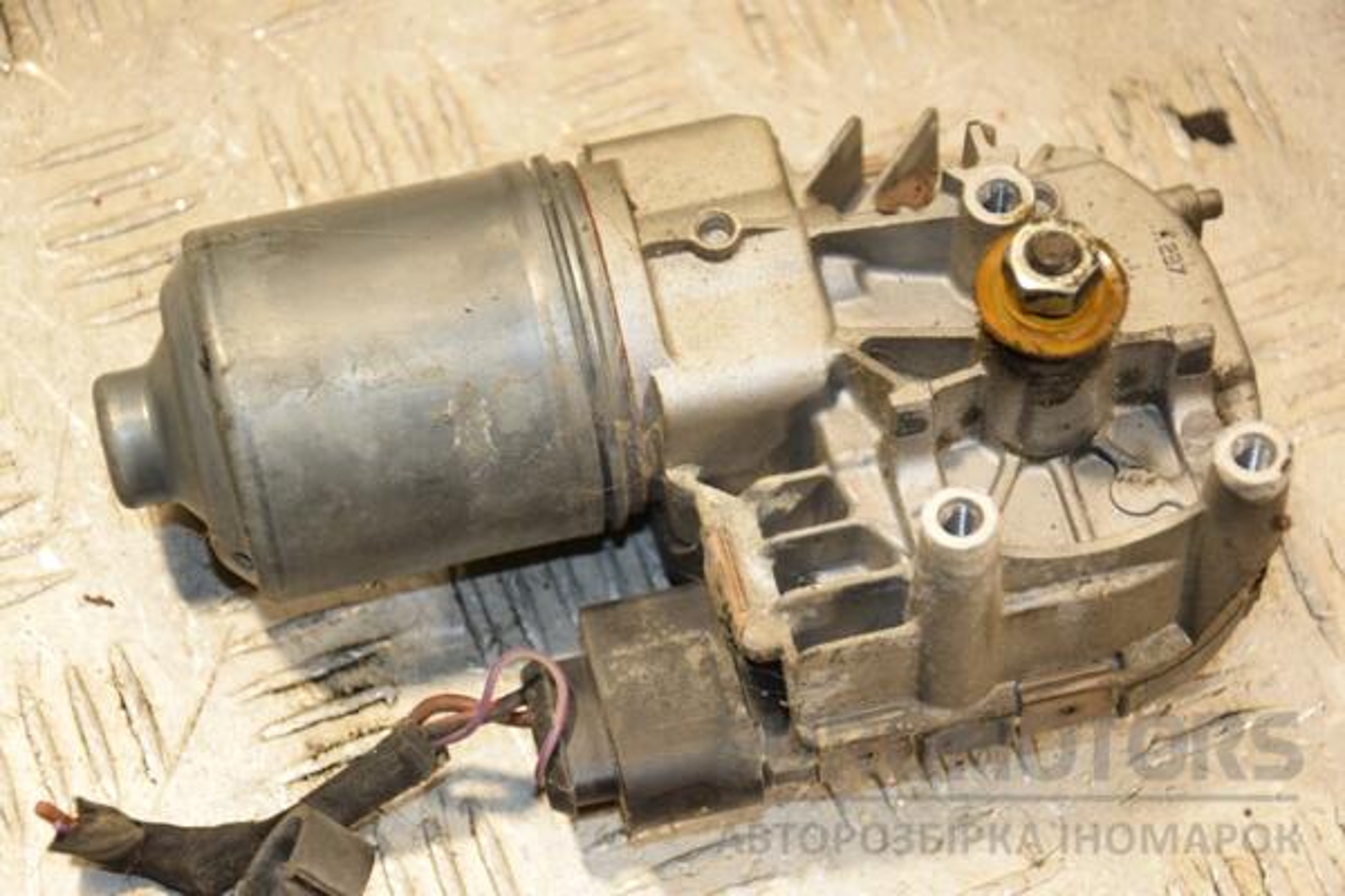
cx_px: 672
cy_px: 448
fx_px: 3923
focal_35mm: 105
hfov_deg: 19.5
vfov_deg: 13.0
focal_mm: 70
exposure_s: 1/160
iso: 800
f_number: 5.3
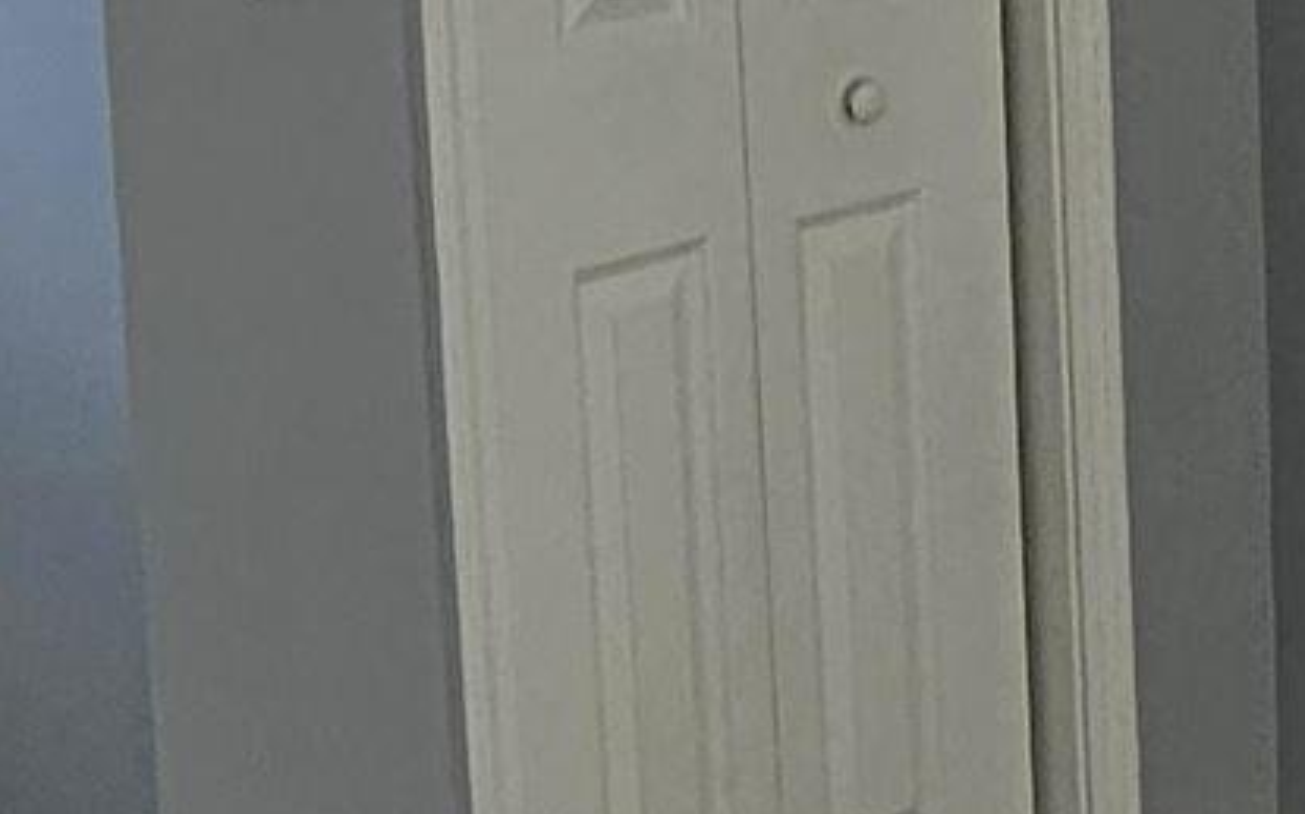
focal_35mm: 102
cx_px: 1601
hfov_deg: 19.2
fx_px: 3626
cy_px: -3
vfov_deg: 12.7
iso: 50
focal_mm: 2.2
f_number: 2.2
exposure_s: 1/226
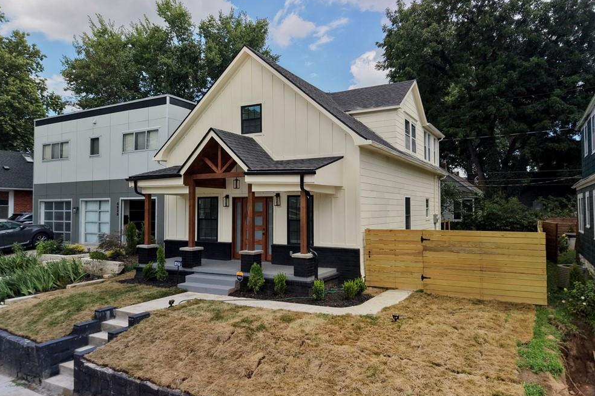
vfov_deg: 49.5
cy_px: 196
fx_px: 430
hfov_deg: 69.4
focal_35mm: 26
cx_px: 295
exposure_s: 1/125
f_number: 1.8
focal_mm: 8.67
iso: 400
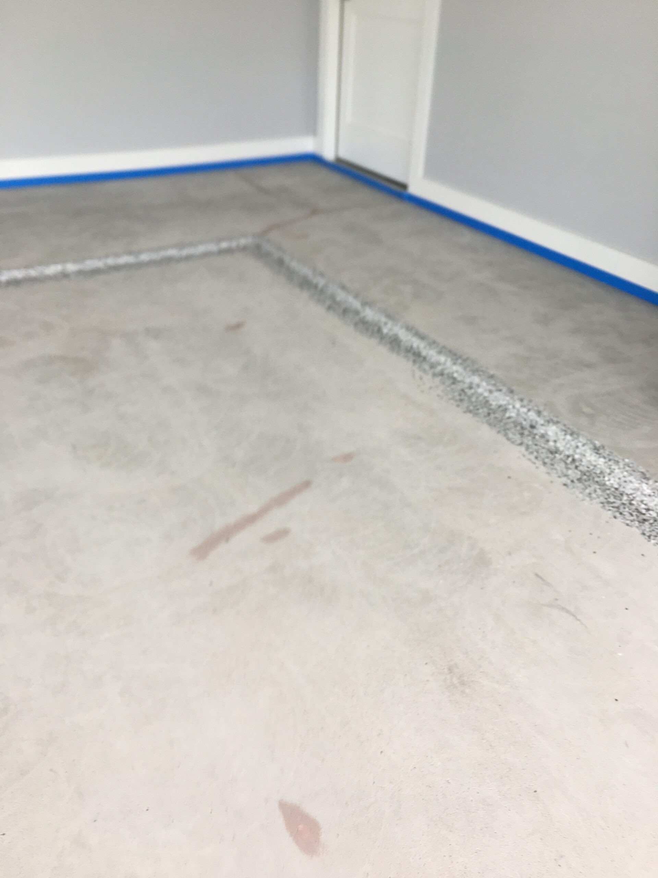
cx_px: 329
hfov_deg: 48.2
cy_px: 439
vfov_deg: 61.7
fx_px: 735
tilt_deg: -30.0
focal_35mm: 29
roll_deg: -2.7
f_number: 2.2
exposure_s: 1/120
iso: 32
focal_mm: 4.15
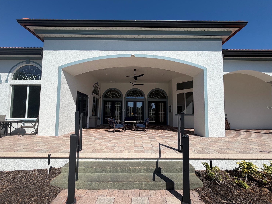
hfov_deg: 98.2
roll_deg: -0.3
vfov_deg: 81.7
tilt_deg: +3.2
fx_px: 118
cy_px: 107
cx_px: 138
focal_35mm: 15
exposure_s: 1/1431
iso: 20
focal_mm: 2.22
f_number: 2.2
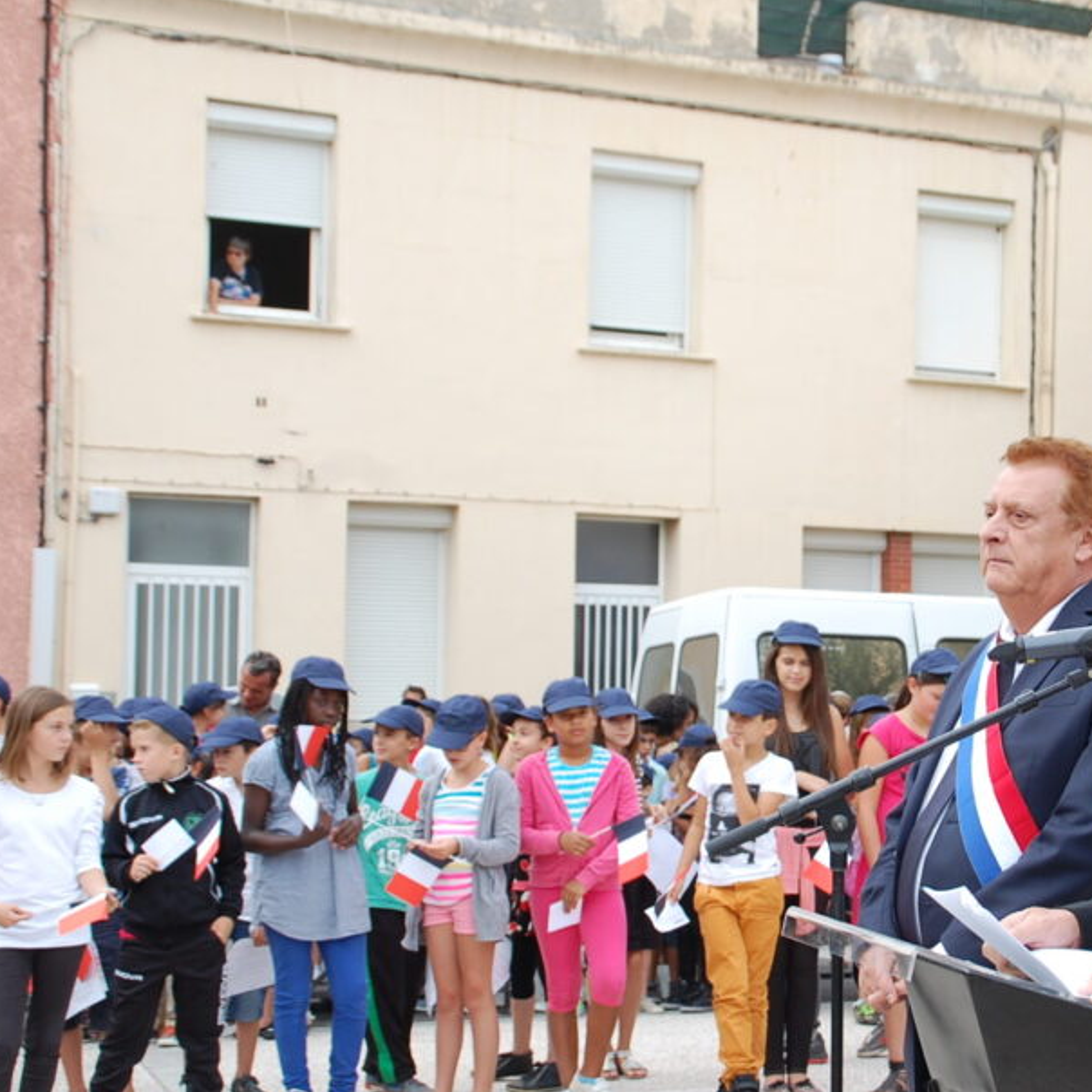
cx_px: 839
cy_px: 593
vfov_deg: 24.0
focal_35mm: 72
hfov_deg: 23.7
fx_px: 2570
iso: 200
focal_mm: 32
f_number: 7.1
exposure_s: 1/200
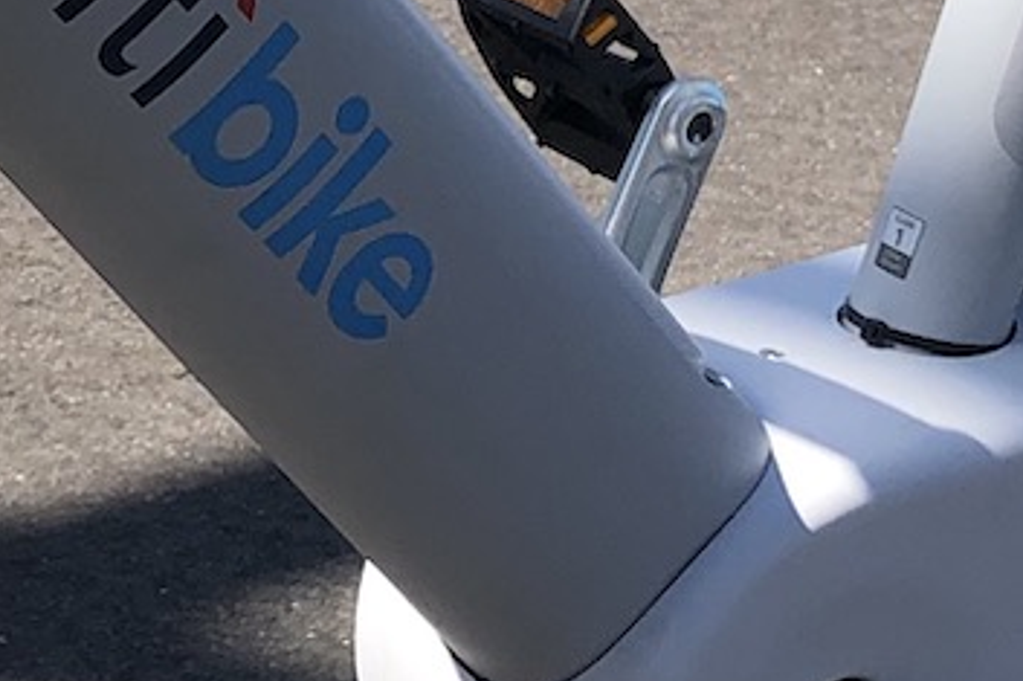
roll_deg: +3.4
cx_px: -55
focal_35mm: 165
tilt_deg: -8.7
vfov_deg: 8.2
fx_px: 4686
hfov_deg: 12.3
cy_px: -99
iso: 20
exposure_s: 1/1312
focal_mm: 4
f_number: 1.8
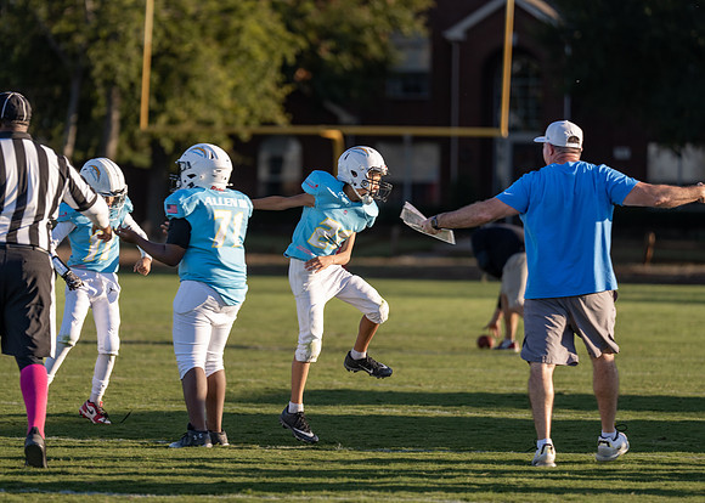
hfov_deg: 8.0
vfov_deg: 5.7
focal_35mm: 251
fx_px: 5032
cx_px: 271
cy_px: 230
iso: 100
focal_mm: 200
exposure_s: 1/800
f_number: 2.8
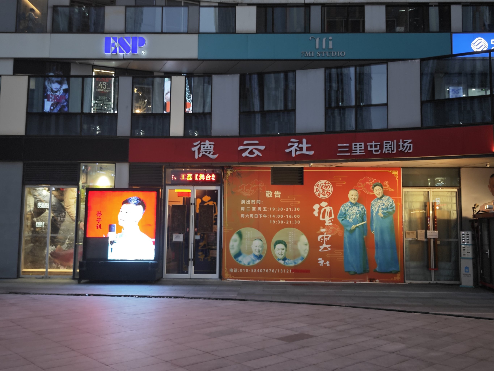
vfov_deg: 44.2
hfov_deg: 56.8
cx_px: 247
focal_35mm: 32
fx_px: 457
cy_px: 186
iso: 100
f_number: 1.9
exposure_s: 1/57.1
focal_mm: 8.7
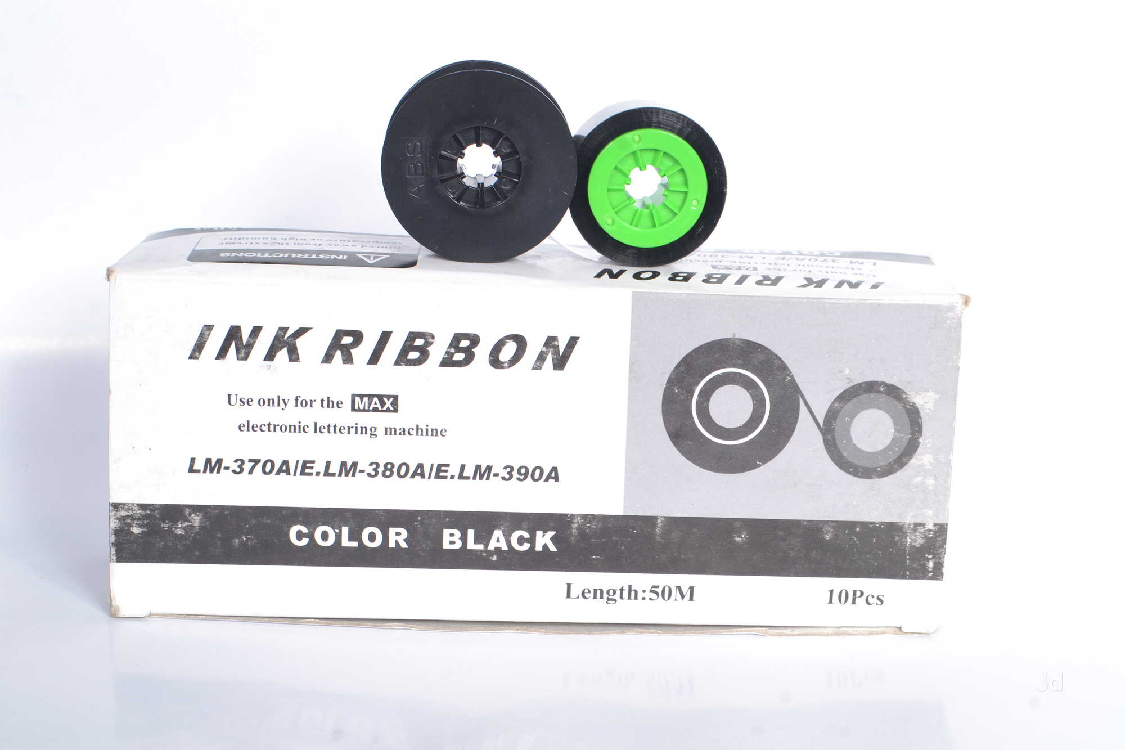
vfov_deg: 18.9
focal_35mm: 72
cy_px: 375
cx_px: 562
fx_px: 2250
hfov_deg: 28.1
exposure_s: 1/125
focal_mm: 48
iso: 200
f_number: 13
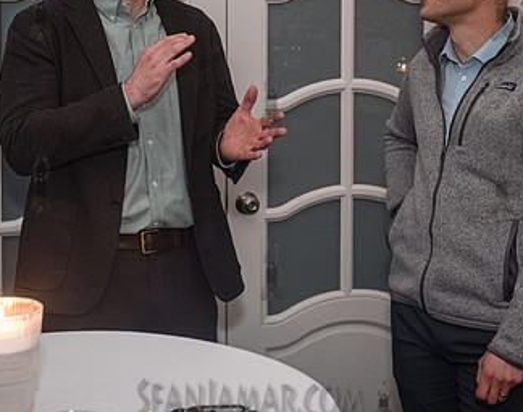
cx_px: 264
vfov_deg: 20.5
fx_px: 1123
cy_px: 84
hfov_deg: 26.2
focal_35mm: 73
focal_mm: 35
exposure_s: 1/320
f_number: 4.5
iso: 6400
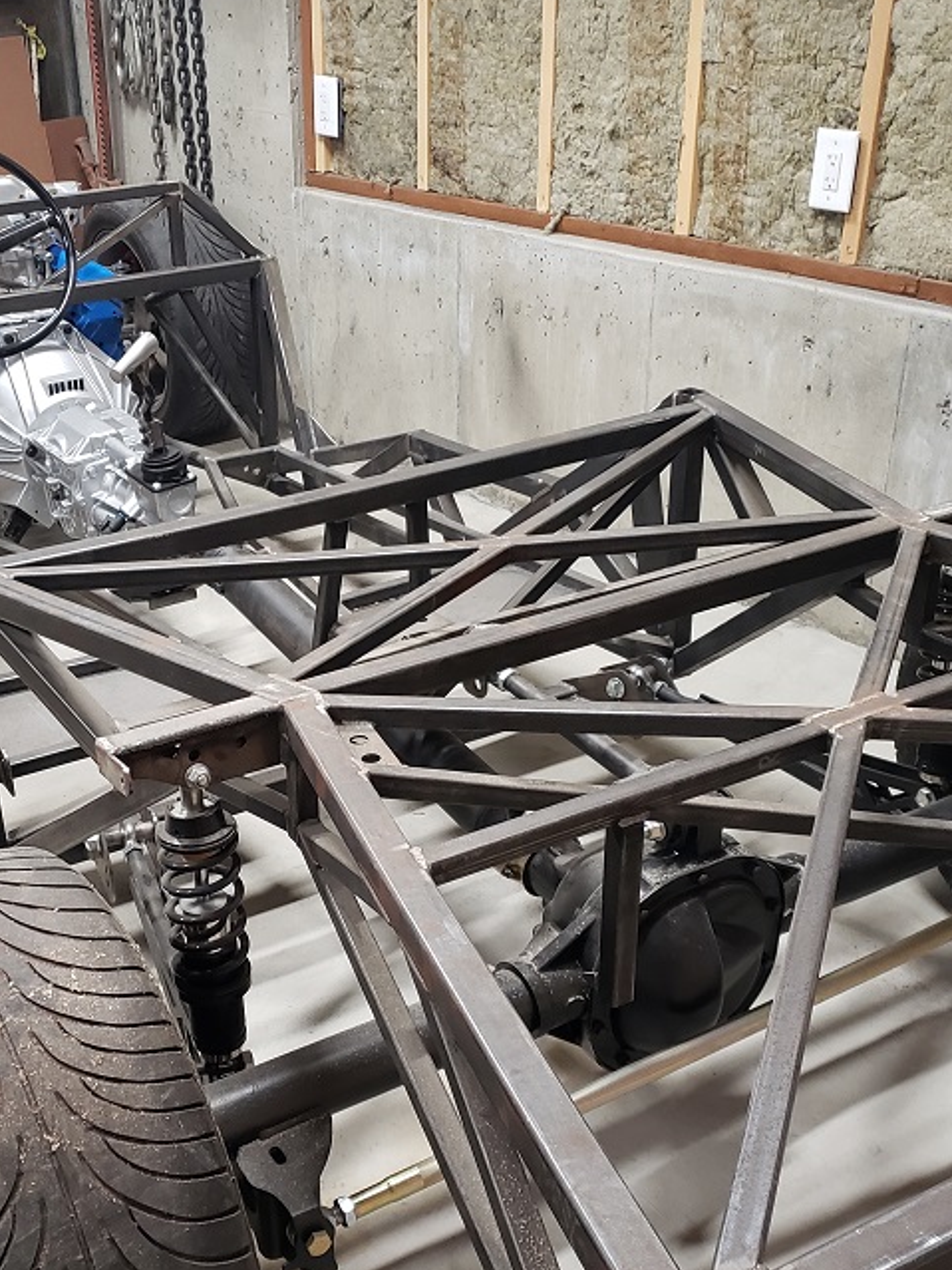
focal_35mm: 41
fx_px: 1504
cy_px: 789
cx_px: 304
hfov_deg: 34.7
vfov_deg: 45.4
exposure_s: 1/60
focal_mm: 4.3
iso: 400
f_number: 1.5
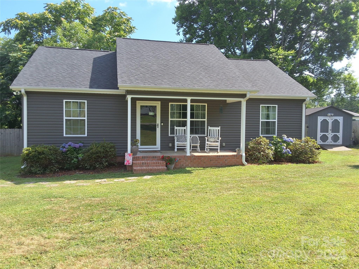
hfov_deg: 63.4
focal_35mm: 28
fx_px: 290
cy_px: 134
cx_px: 180
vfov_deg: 49.7
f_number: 1.9
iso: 32
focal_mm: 2.91
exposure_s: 1/861
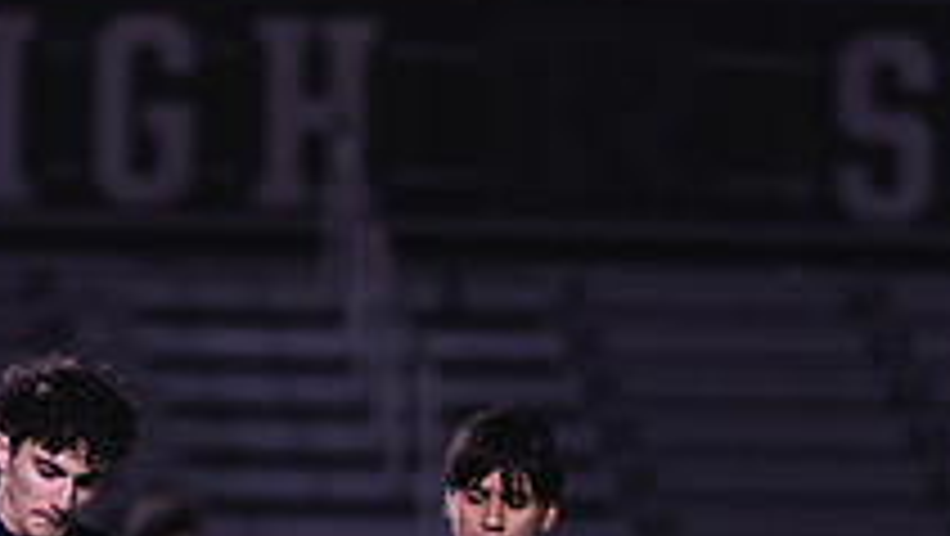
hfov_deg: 2.9
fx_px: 18476
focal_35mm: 733
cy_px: 1047
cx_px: 134
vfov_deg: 1.7
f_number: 1.8
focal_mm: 135
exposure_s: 1/1000
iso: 1000
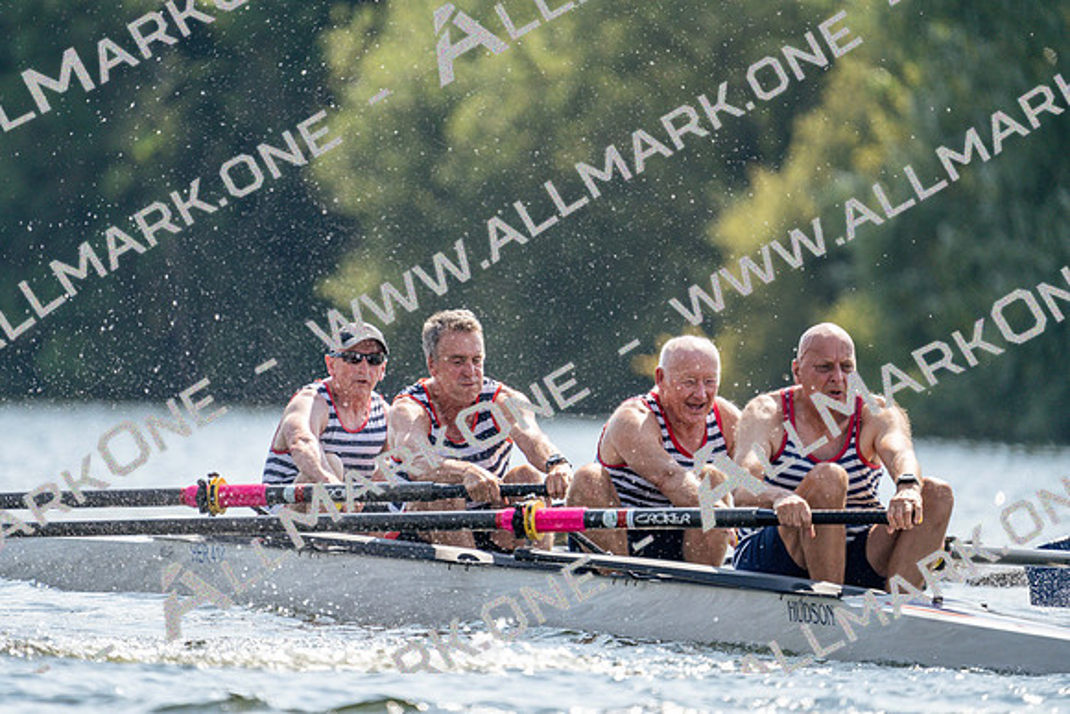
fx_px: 17837
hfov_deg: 3.4
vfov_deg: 2.3
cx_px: 535
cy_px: 357
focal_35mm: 600
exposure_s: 1/1600
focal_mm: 600
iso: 400
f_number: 6.3
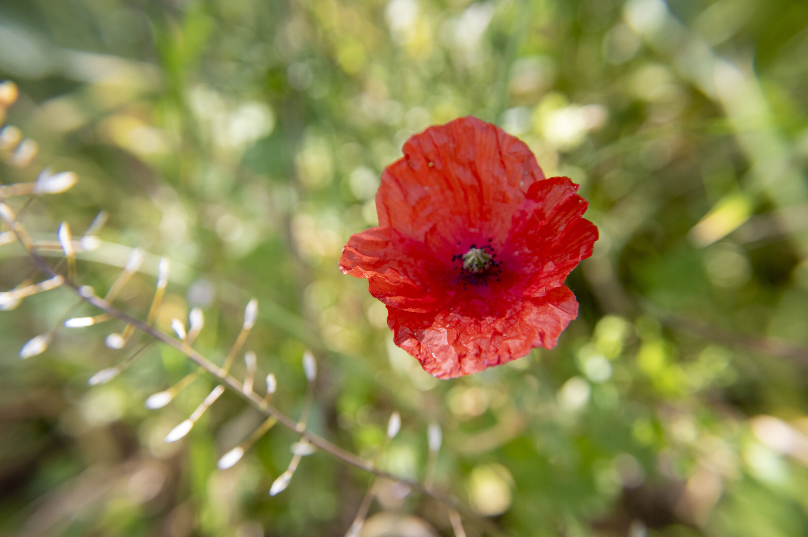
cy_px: 268
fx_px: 572
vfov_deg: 50.3
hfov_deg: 70.5
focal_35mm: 26
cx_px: 404
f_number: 4.5
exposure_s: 1/200
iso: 500
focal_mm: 17
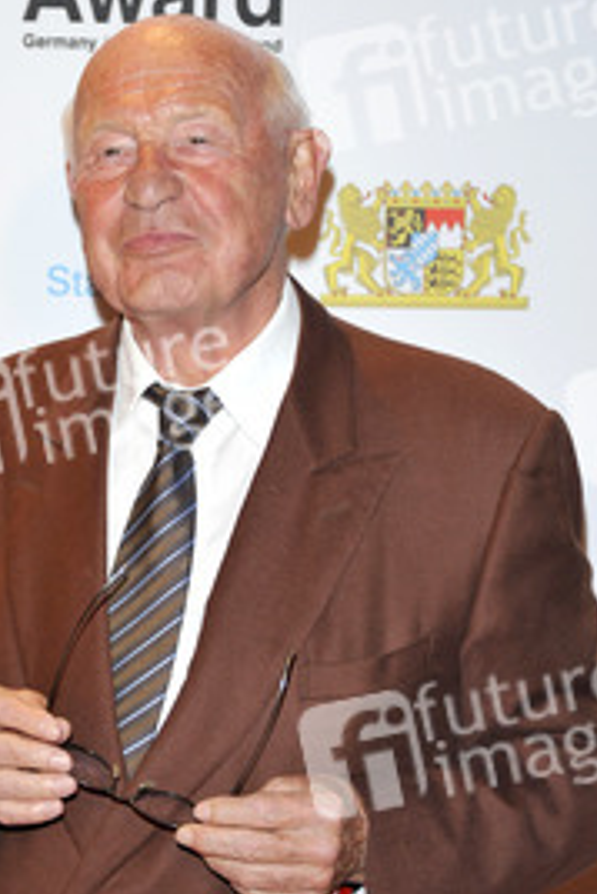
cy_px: 574
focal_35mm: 149
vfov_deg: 13.8
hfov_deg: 9.2
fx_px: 3701
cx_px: 168
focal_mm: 100
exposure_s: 1/250
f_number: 6.3
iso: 800
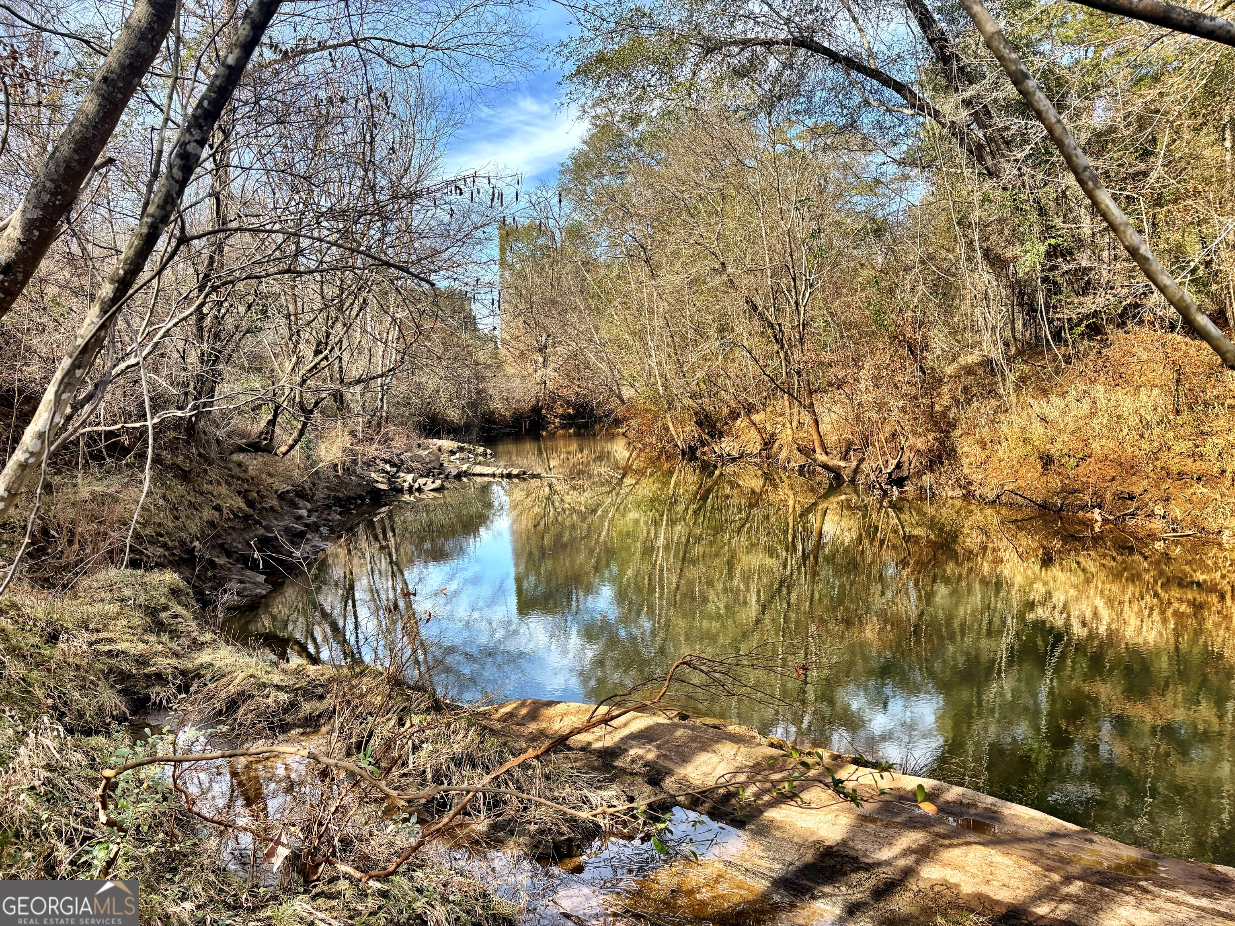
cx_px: 618
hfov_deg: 67.3
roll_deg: +1.7
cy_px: 463
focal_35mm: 26
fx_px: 928
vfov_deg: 53.1
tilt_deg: -5.1
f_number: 1.6
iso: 50
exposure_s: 1/758
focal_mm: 5.96
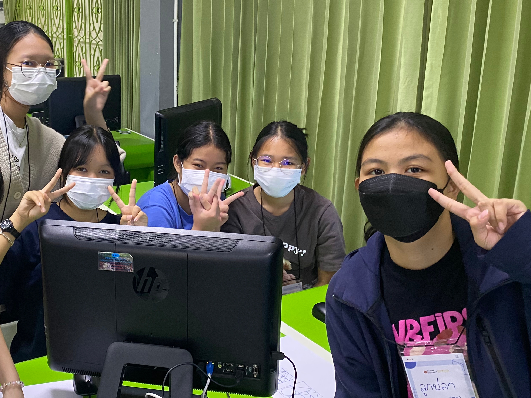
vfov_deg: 34.2
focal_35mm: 42
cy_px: 148
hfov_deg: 43.7
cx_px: 148
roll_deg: -0.2
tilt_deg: -12.4
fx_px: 644
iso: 320
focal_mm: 4.25
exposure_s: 1/50
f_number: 1.8
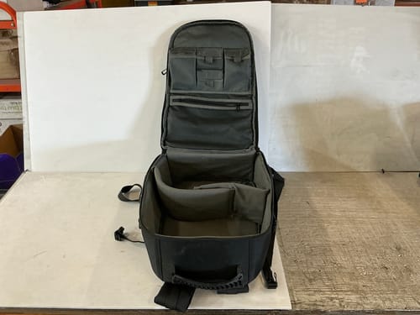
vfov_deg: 49.7
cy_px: 158
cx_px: 210
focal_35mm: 28
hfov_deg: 63.4
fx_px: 340
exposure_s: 1/50
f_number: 1.8
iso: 80
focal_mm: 3
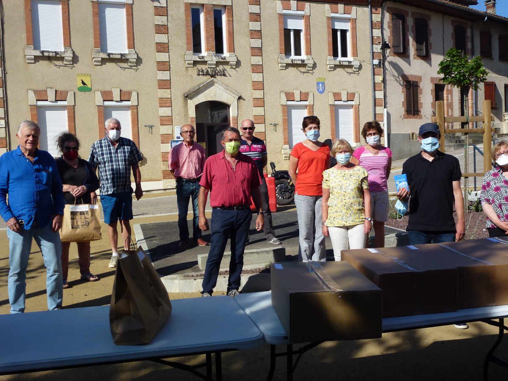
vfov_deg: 37.7
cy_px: 190
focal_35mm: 38
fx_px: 558
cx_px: 254
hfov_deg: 49.0
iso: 100
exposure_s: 1/1000
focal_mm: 6.8
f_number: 3.8
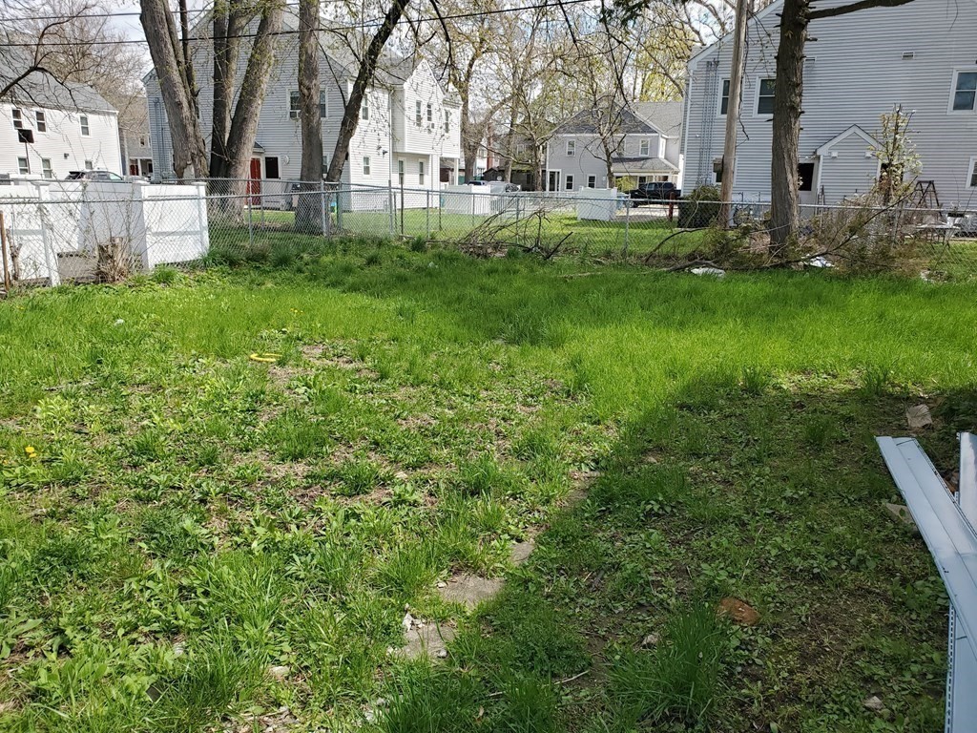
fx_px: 734
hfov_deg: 67.3
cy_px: 366
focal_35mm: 26
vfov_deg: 53.1
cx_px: 488
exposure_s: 1/535
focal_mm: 4.3
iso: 50
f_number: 2.4
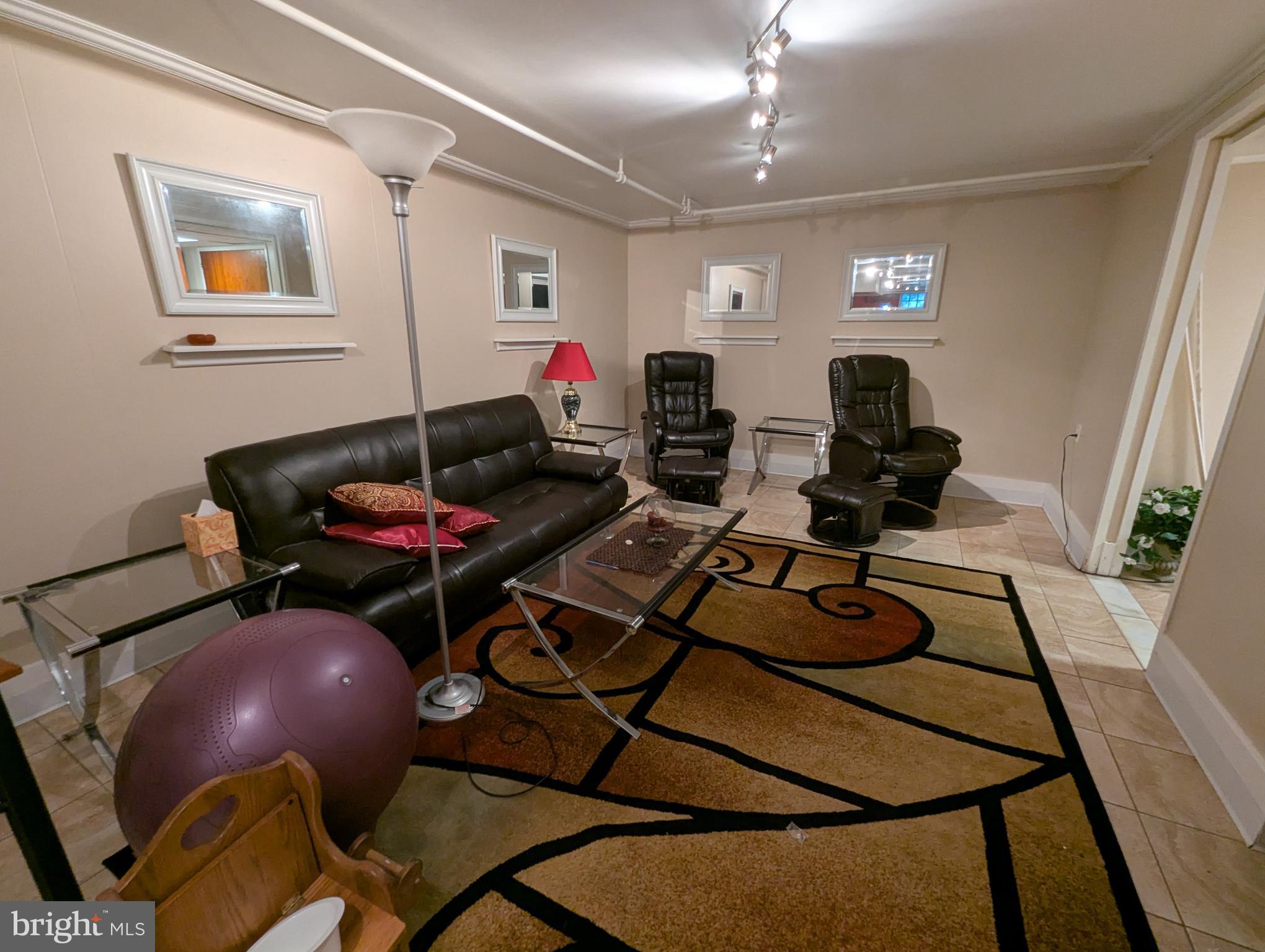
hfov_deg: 106.1
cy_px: 476
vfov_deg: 90.1
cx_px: 632
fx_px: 476
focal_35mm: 13
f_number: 2.2
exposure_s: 1/30
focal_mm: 1.95
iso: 198
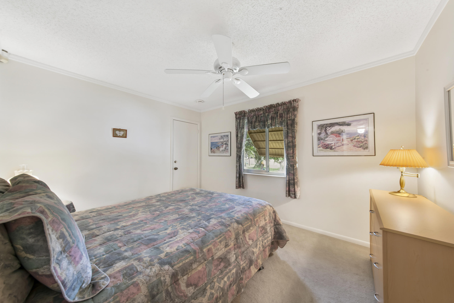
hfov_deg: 112.6
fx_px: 151
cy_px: 152
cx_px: 227
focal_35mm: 12
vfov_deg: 90.0
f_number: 14
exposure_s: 1.3
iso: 400
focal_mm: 12
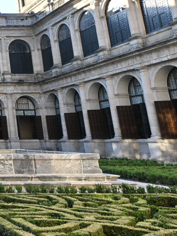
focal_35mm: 53
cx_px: -149
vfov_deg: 35.0
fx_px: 361
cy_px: 45
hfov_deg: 19.6
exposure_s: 1/80
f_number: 9
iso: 160
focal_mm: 14
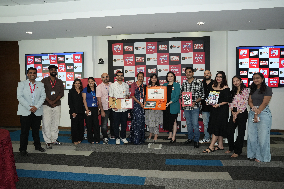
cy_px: 94
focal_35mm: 26
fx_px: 207
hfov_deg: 68.8
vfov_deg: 49.1
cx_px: 142
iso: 2000
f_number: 7.1
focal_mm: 26.3
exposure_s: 1/100
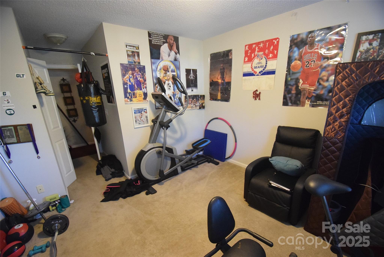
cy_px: 128
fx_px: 160
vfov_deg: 77.4
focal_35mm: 15
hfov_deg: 100.4
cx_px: 192
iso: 4000
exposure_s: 1/60
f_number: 3.5
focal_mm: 10
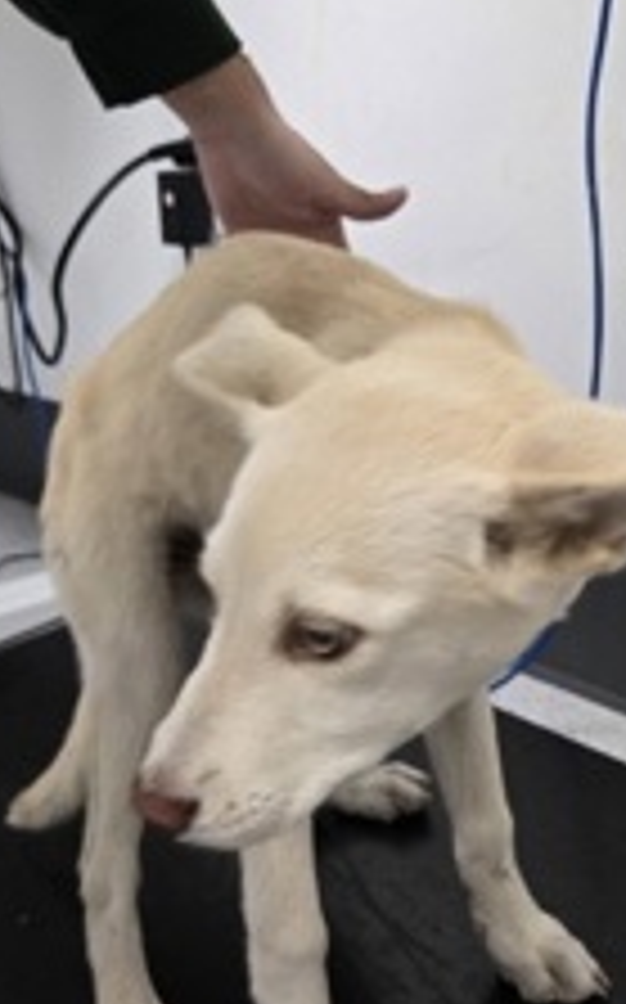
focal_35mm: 46
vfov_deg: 43.5
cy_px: 509
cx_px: 354
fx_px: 1258
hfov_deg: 27.9
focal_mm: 5.4
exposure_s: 1/120
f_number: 1.8
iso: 400
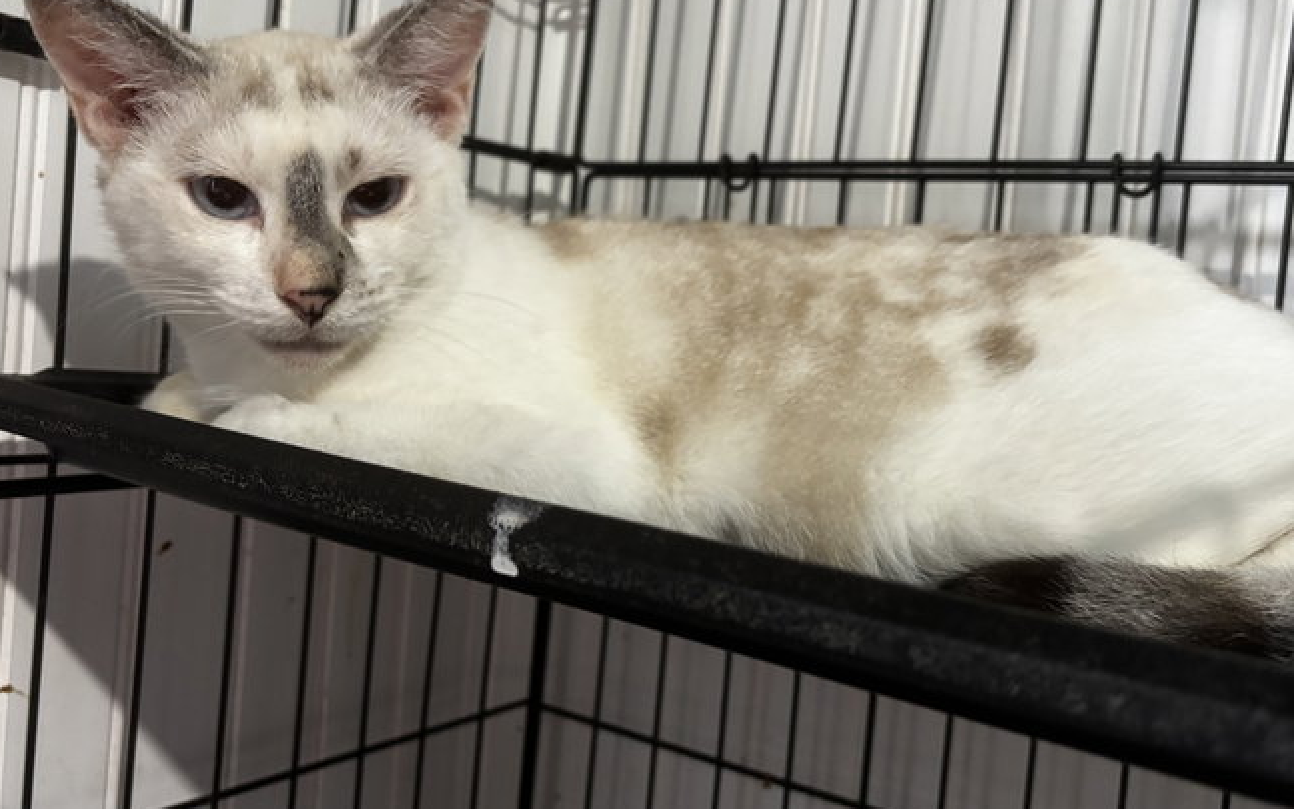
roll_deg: -4.6
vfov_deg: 37.2
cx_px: 689
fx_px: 1199
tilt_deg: -1.6
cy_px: 366
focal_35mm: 34
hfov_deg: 56.7
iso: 400
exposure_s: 1/60
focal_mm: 5.96
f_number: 1.6
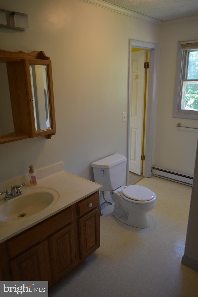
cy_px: 148
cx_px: 99
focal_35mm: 27
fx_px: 223
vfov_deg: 67.4
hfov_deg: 47.9
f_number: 3.5
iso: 400
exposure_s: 1/100
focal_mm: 18
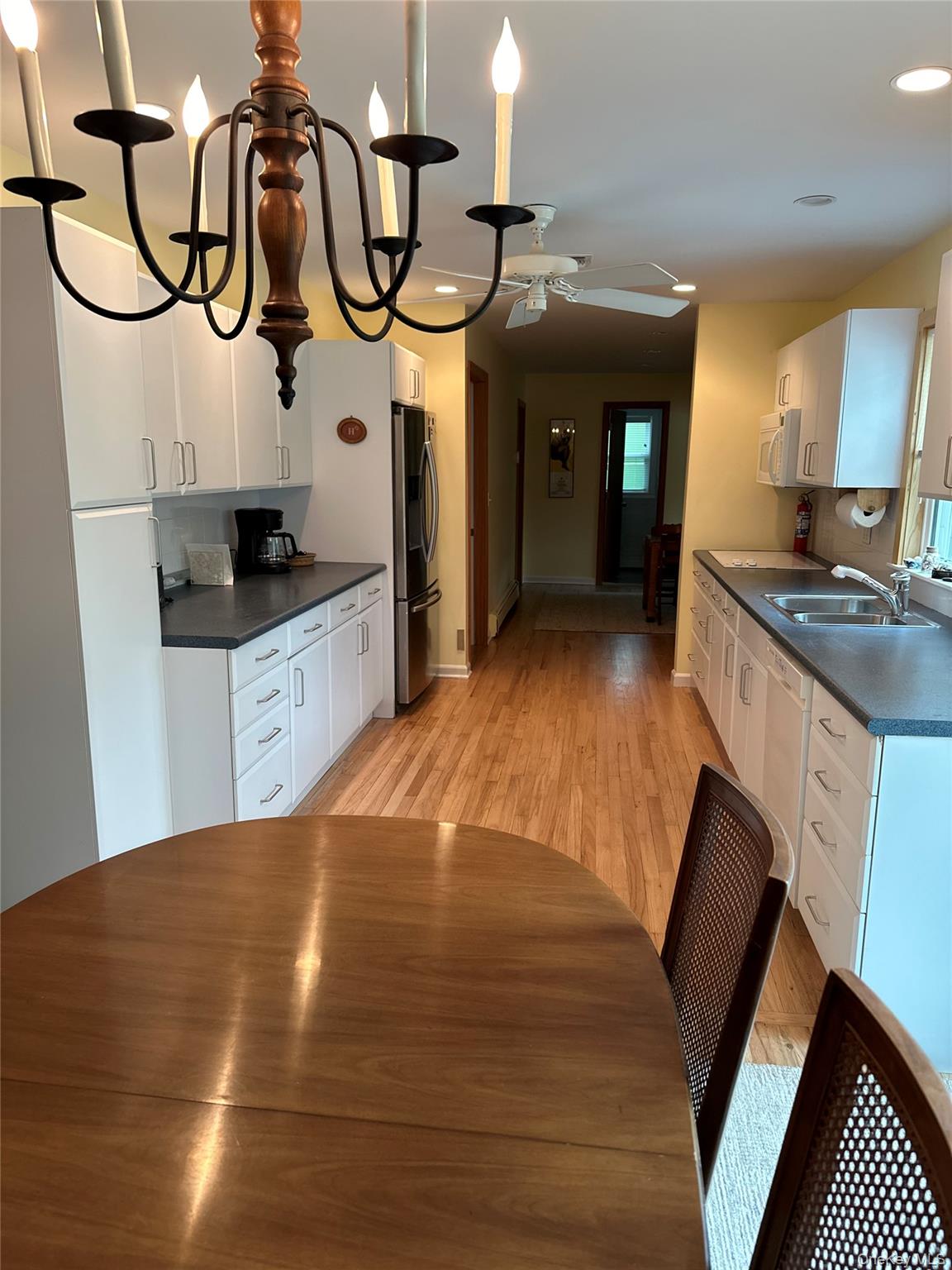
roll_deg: -2.0
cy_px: 635
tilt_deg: -12.0
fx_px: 880
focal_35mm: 24
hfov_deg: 56.8
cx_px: 476
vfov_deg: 71.6
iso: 200
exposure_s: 1/120
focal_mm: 6.86
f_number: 1.78
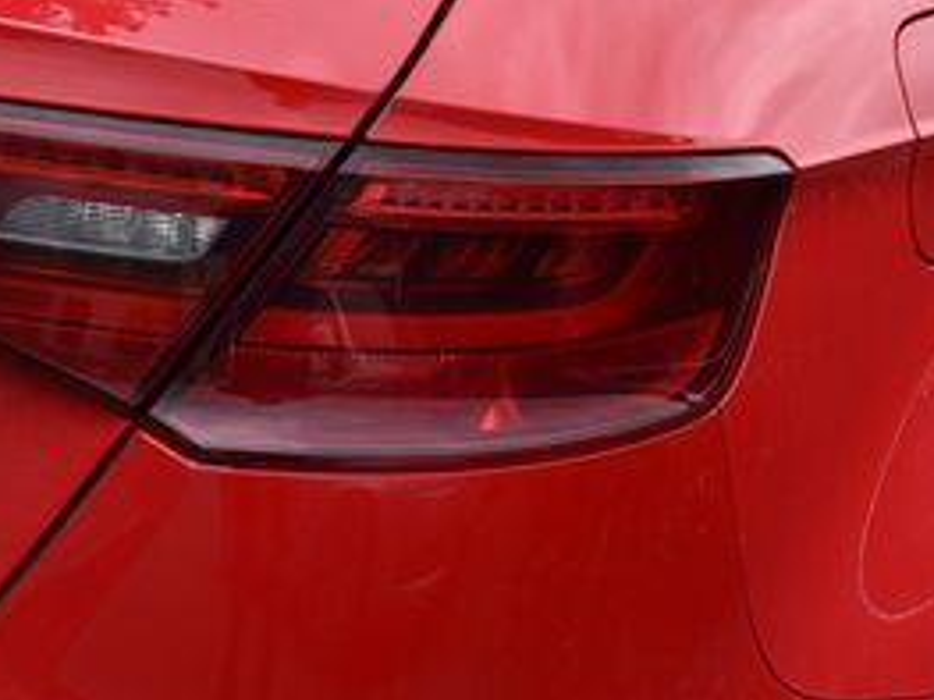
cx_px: 153
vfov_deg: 12.3
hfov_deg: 16.3
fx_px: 3236
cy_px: 242
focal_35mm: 120
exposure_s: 1/250
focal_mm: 32
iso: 500
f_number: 8
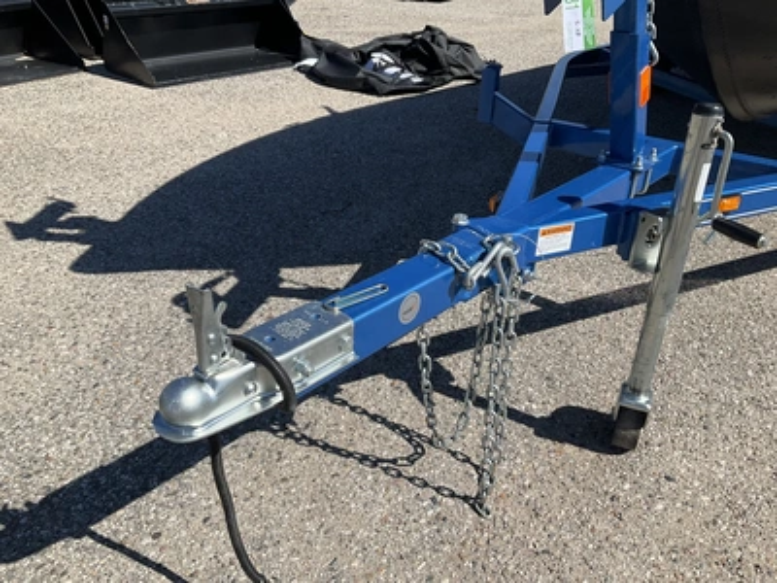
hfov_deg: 61.7
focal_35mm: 29
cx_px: 388
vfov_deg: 48.2
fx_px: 651
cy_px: 292
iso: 25
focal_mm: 3
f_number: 1.8
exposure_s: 1/2058
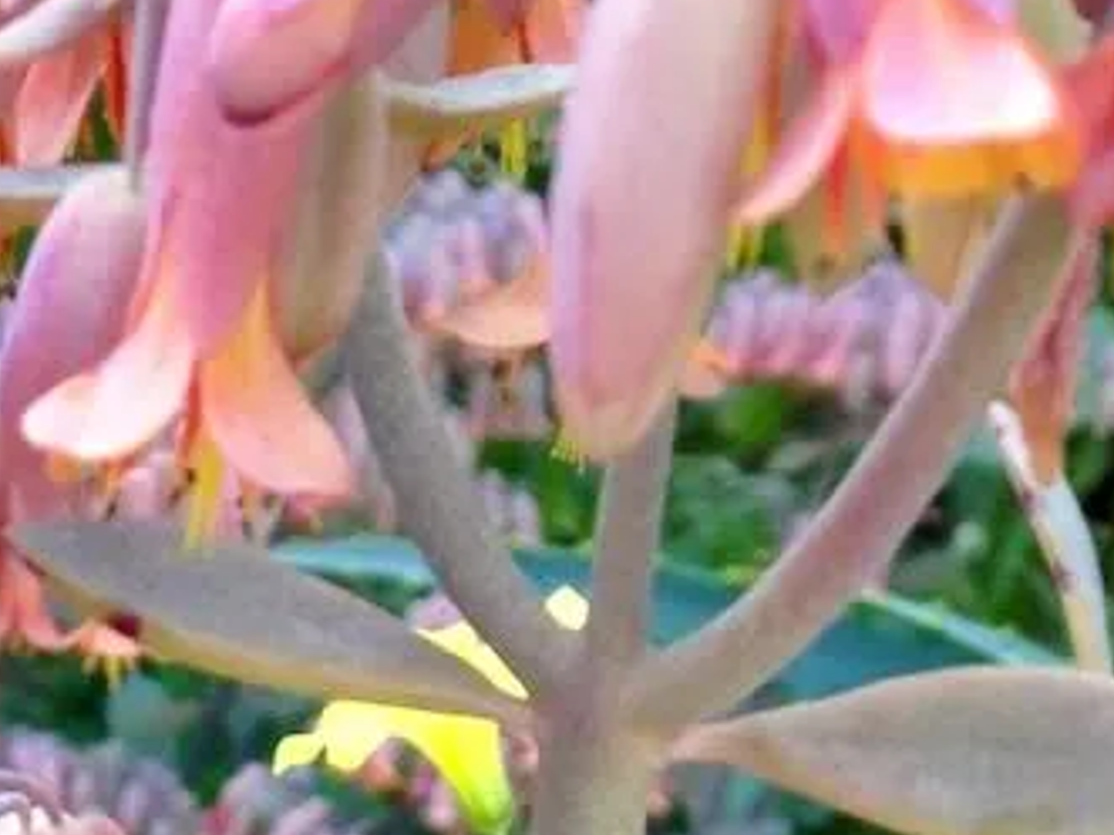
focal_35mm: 102
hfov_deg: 18.0
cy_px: 1141
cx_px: -350
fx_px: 3281
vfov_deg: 13.8
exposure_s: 1/120
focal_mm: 4.12
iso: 50
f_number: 2.4
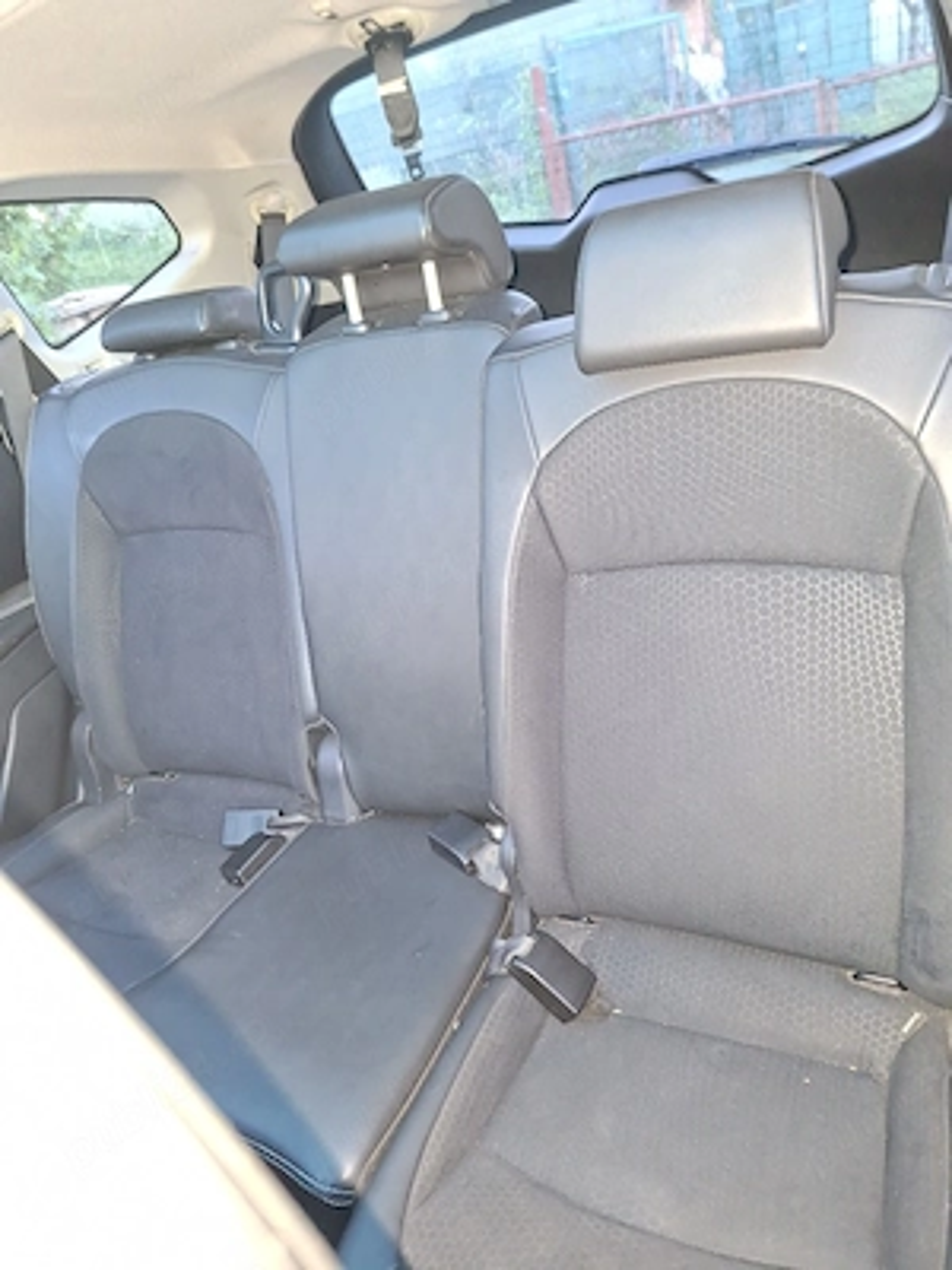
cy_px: 635
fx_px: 843
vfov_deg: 73.9
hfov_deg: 58.9
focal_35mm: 23
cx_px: 476
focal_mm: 5.54
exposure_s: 1/20
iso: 800
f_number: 1.8
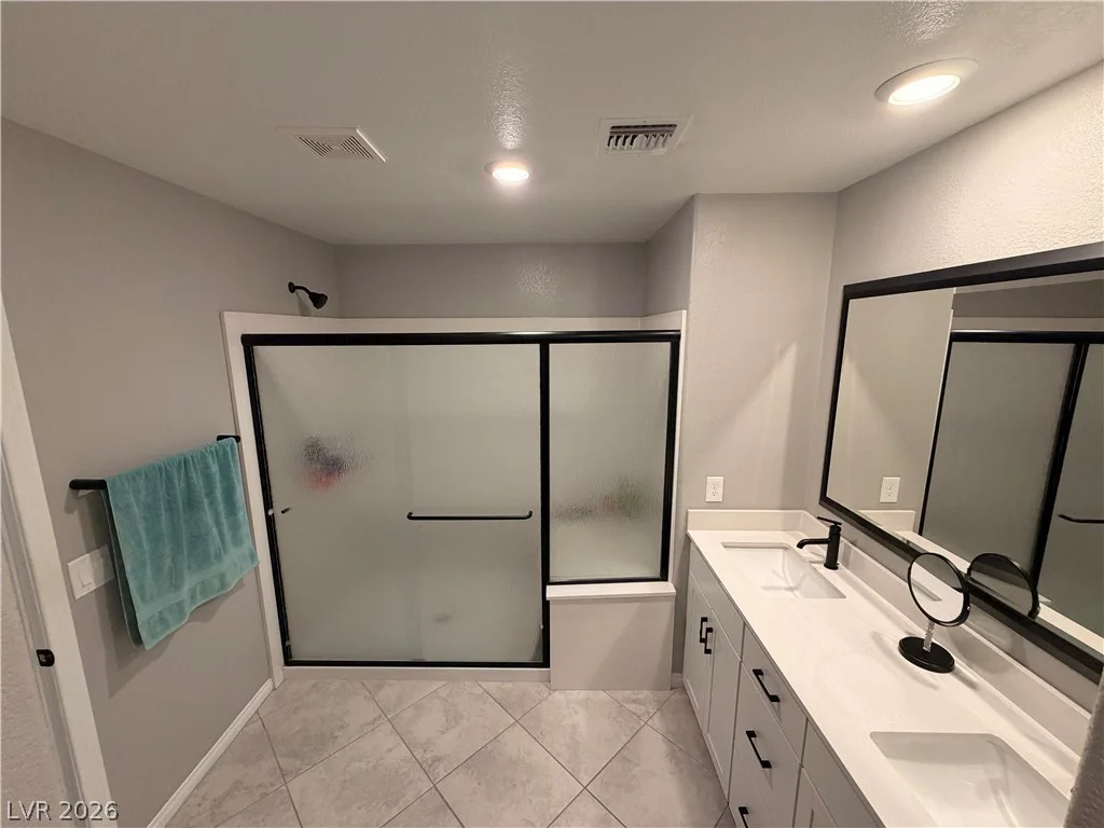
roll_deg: -0.3
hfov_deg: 102.1
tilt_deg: -10.6
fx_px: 446
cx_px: 552
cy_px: 414
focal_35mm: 14
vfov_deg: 85.7
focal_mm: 2.22
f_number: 2.2
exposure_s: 1/120
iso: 320
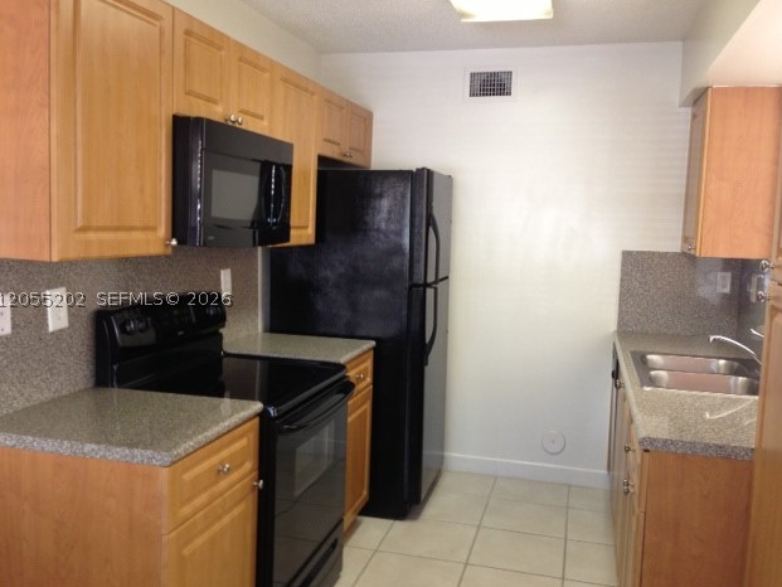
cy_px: 299
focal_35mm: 34
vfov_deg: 41.8
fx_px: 768
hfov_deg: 53.9
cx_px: 383
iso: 125
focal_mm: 4.13
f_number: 2.4
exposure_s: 1/20
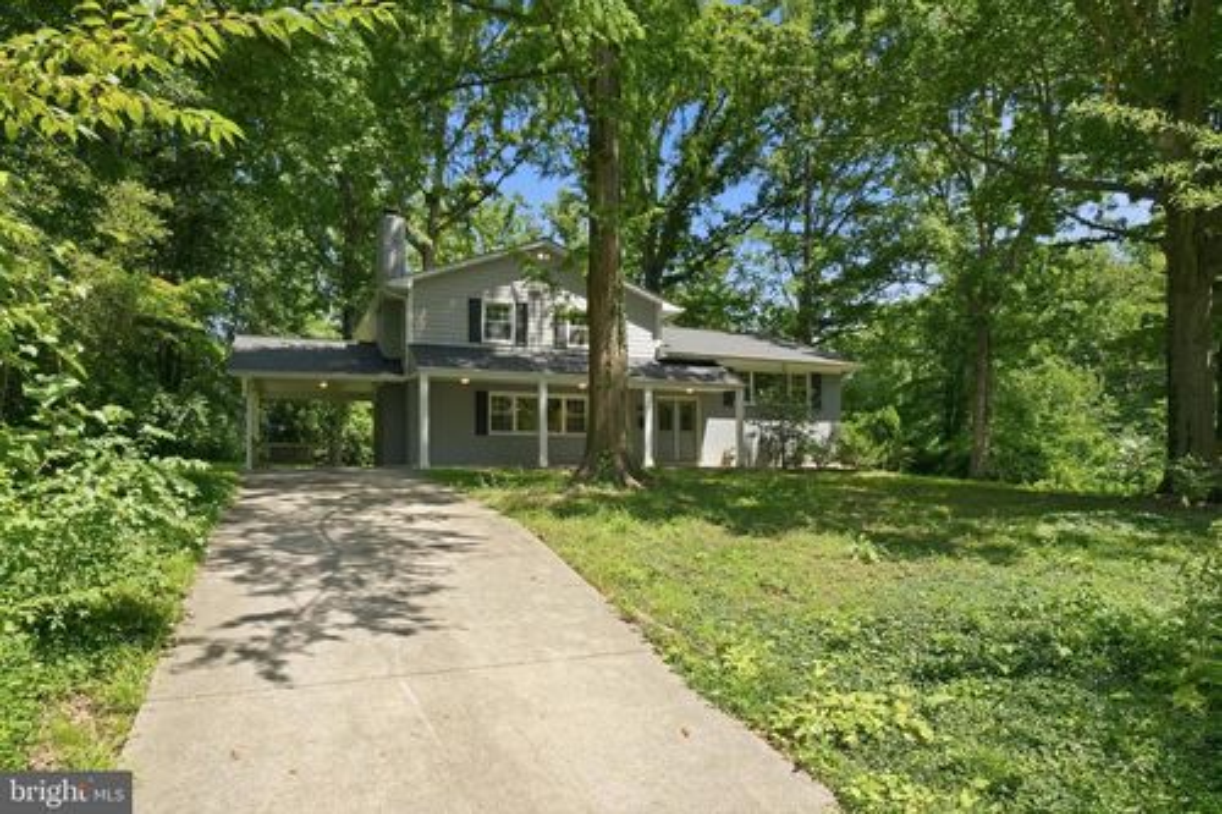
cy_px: 407
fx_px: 713
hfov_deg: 81.2
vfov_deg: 59.5
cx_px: 611
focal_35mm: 21
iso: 200
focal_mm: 14
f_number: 13
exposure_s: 1/100
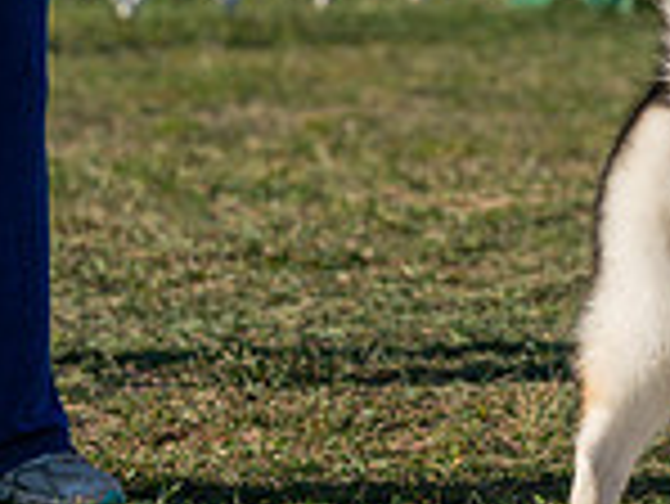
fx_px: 8717
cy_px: -133
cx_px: 818
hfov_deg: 4.4
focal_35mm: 450
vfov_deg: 3.3
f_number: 4.5
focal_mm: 120
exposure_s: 1/1250
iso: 160
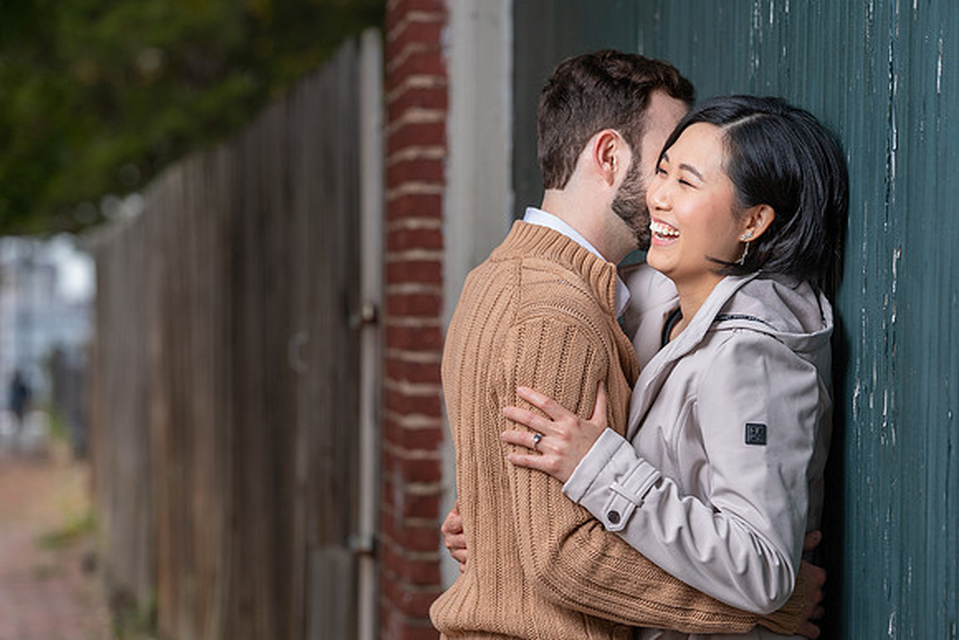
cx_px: 464
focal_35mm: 122
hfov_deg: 16.7
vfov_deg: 11.2
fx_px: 3263
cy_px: 331
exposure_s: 1/250
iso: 400
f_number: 4
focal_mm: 117
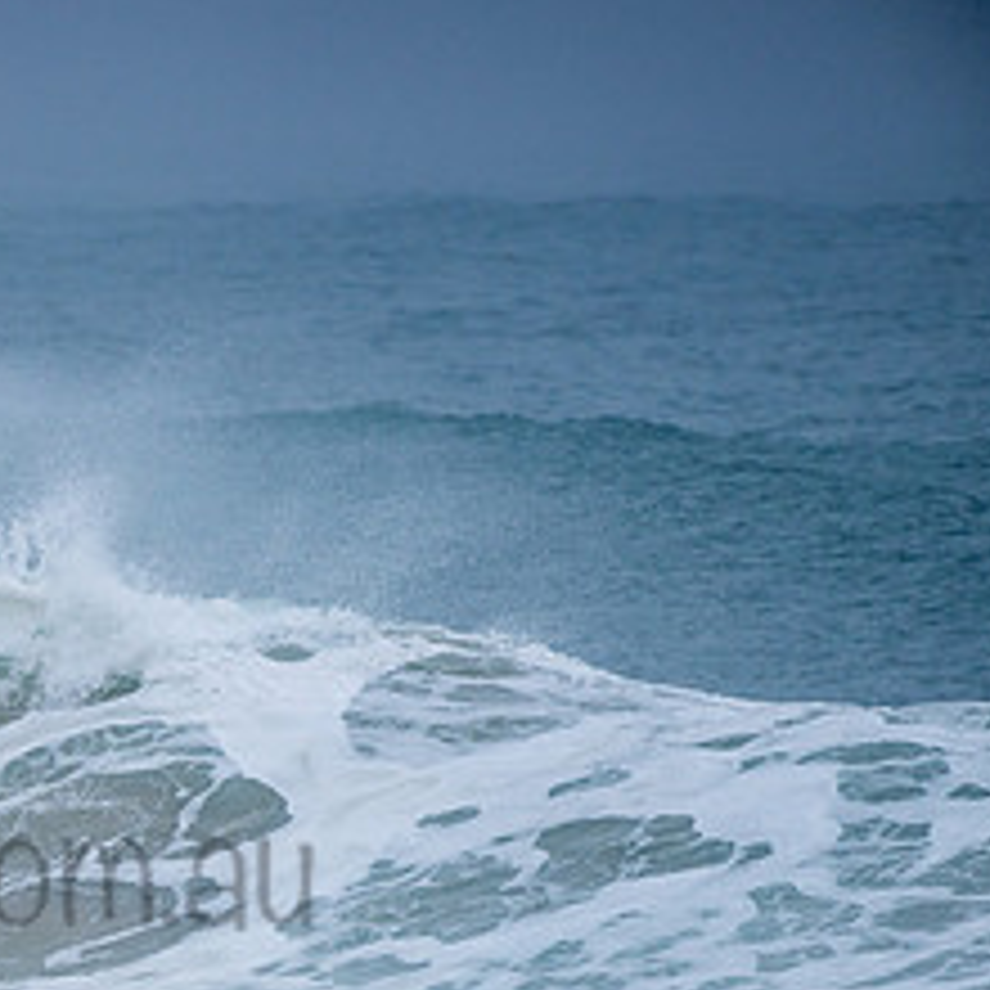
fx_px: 36207
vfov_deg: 1.6
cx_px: -162
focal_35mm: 1119
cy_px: 821
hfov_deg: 1.6
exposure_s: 1/1000
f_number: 5.6
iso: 220
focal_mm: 500
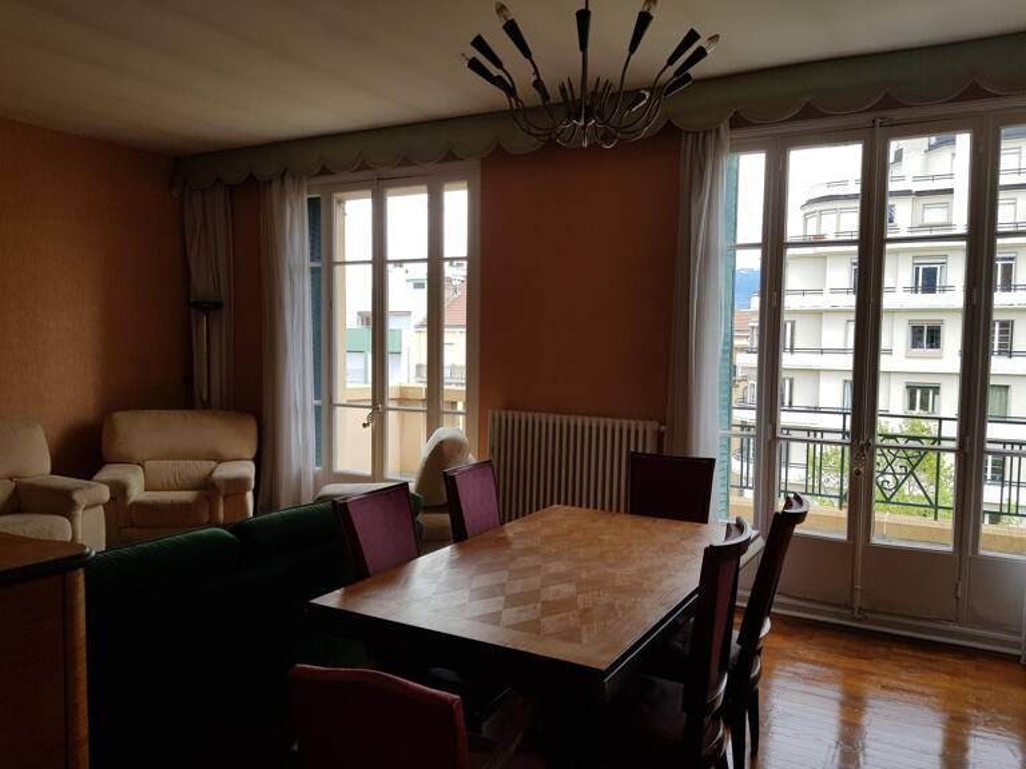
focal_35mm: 26
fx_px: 771
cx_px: 513
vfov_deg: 53.1
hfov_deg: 67.3
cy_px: 384
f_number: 1.7
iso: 40
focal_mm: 4.2
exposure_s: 1/245
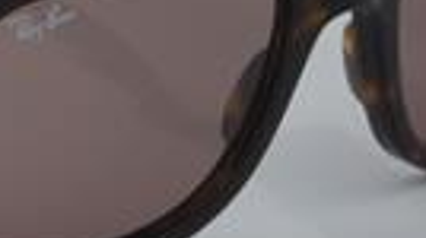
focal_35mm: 234
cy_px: 44
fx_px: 2640
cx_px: 13
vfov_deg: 5.2
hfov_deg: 9.2
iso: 100
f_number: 32
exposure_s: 1/4
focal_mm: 50
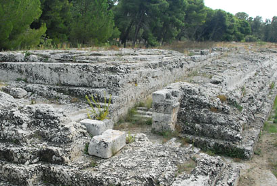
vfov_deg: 32.6
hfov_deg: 46.7
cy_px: 109
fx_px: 316
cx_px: 96
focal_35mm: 41
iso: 200
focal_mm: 18
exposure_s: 1/250
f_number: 5
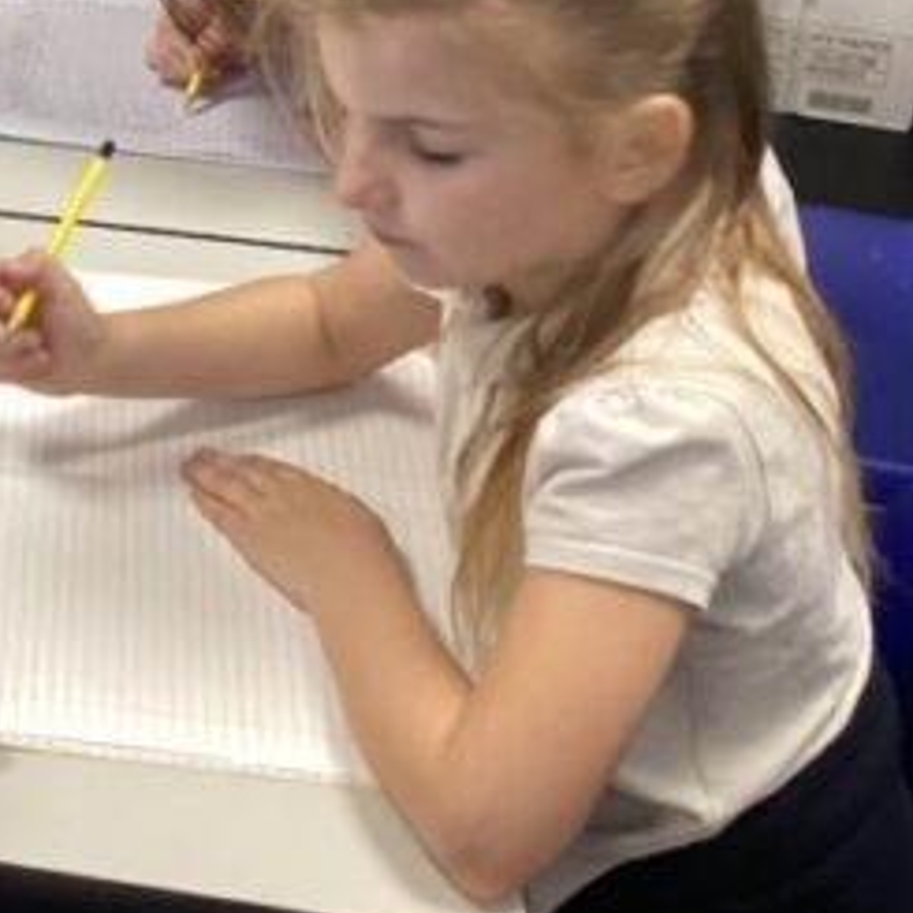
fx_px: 2566
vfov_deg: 19.3
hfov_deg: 18.7
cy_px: -104
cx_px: -276
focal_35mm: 86
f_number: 2.4
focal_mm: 3.3
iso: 125
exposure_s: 1/50
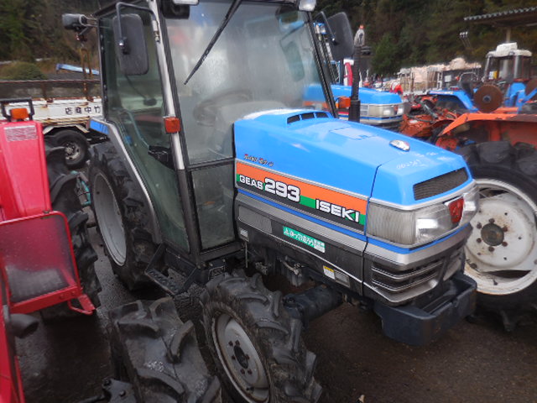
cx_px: 268
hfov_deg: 69.4
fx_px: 388
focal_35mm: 25
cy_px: 202
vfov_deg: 54.9
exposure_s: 1/60
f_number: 3.3
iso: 125
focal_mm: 4.5
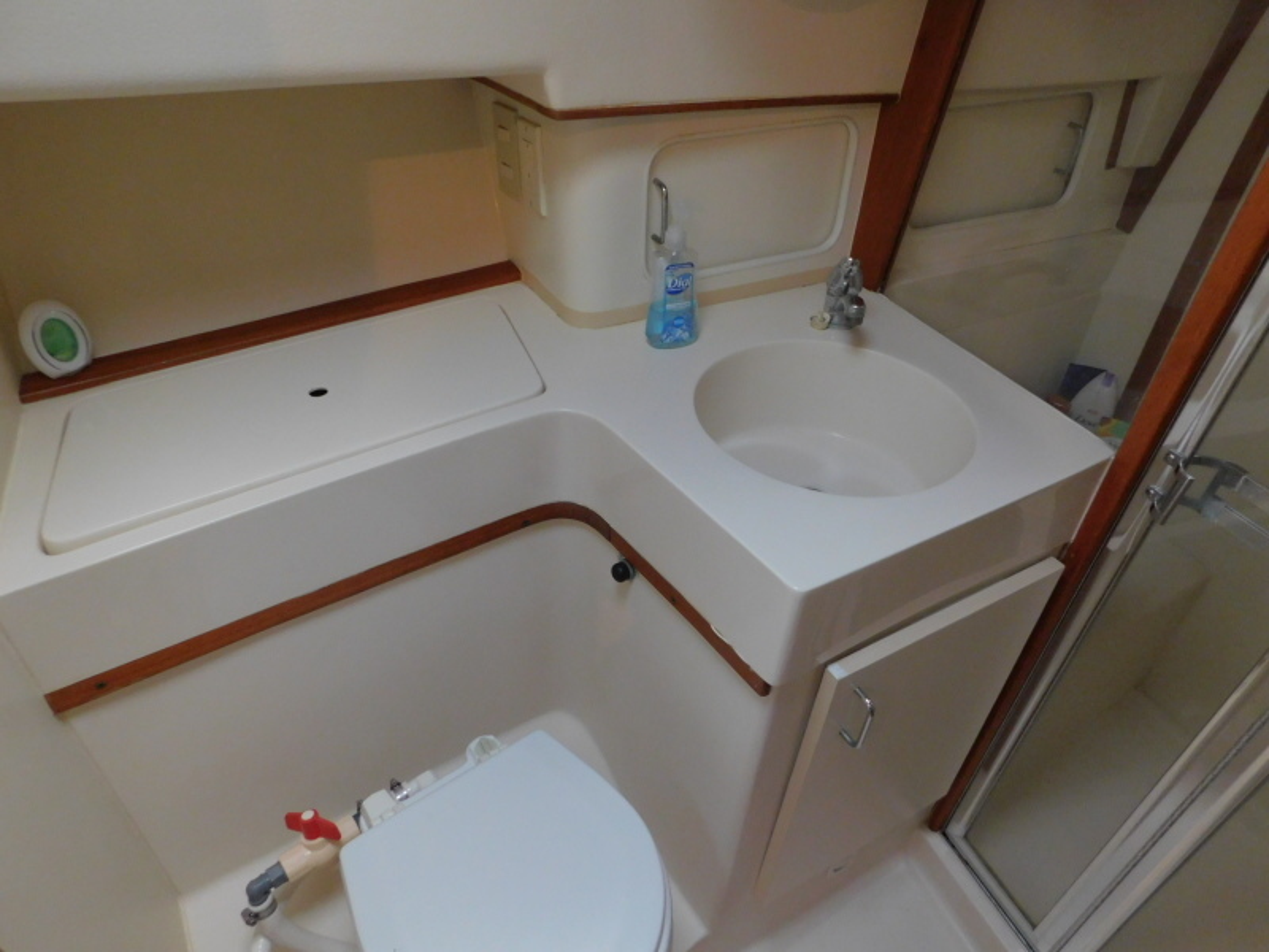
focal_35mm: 23
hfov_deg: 73.9
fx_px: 843
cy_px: 476
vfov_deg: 58.9
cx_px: 634
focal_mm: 4
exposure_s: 1/8
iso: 400
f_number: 3
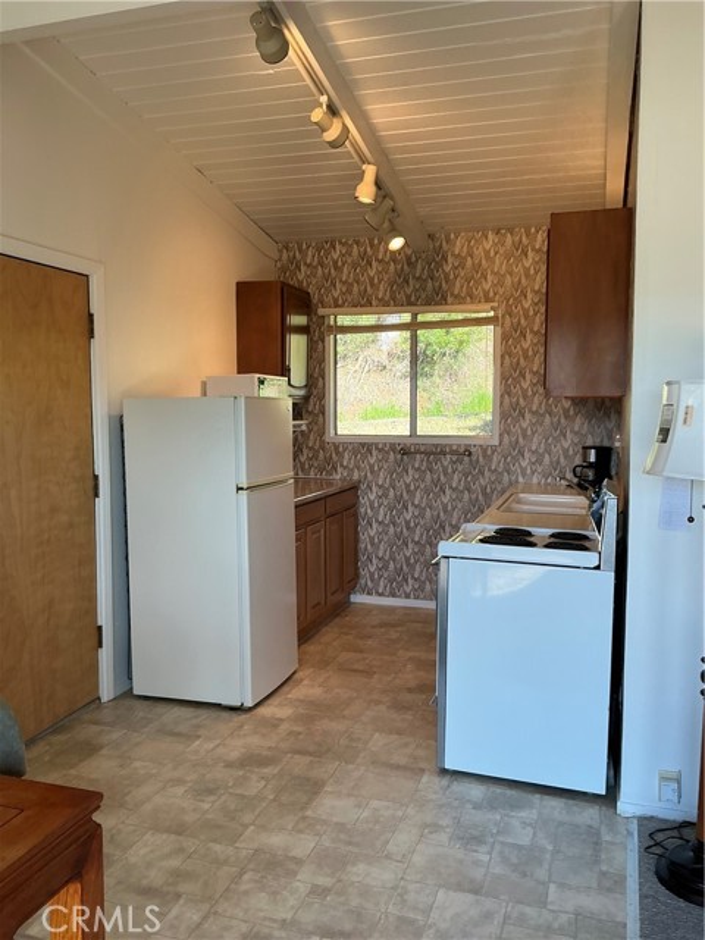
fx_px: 760
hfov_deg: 49.7
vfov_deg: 63.4
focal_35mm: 28
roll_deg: -1.3
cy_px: 470
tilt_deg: -6.6
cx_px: 352
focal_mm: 3
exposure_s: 1/120
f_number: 1.8
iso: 40
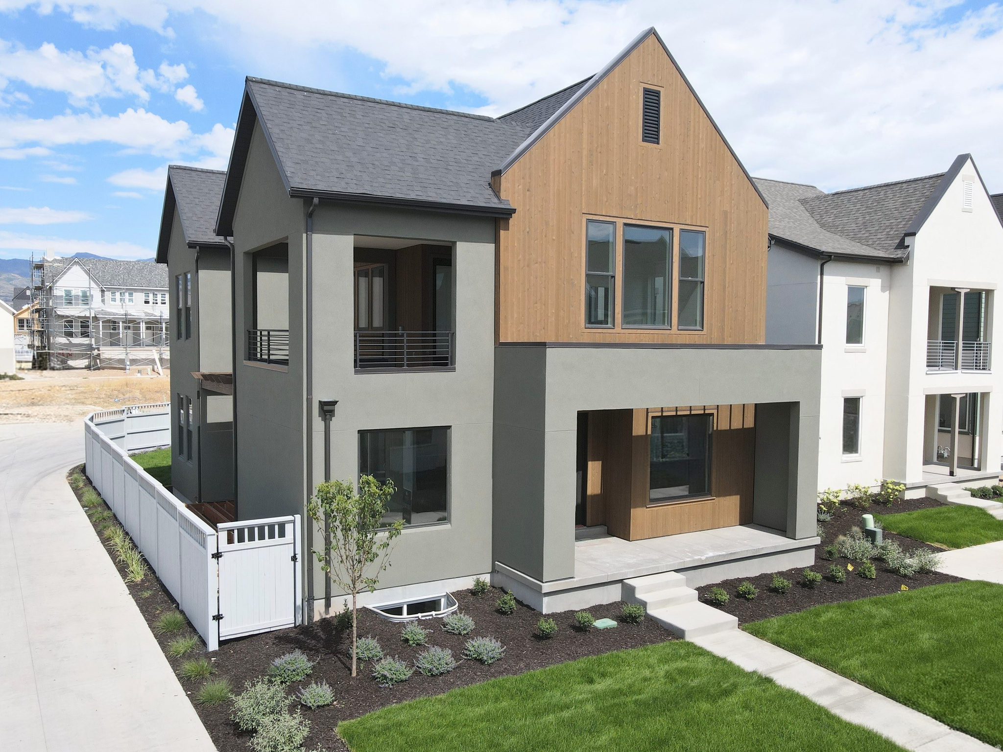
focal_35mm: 24
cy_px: 376
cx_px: 502
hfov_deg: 71.6
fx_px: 695
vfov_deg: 56.8
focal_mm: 4.5
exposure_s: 1/725
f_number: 2.8
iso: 100
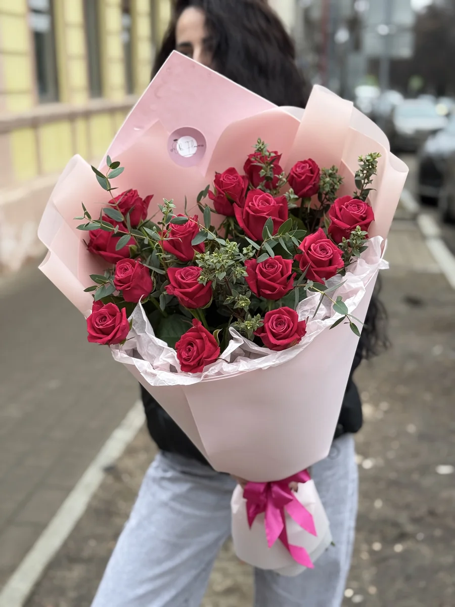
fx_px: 841
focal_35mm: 48
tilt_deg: -15.4
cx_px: 228
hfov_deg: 30.3
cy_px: 304
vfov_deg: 39.7
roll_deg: +0.1
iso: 80
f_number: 1.78
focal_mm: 6.76
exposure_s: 1/566
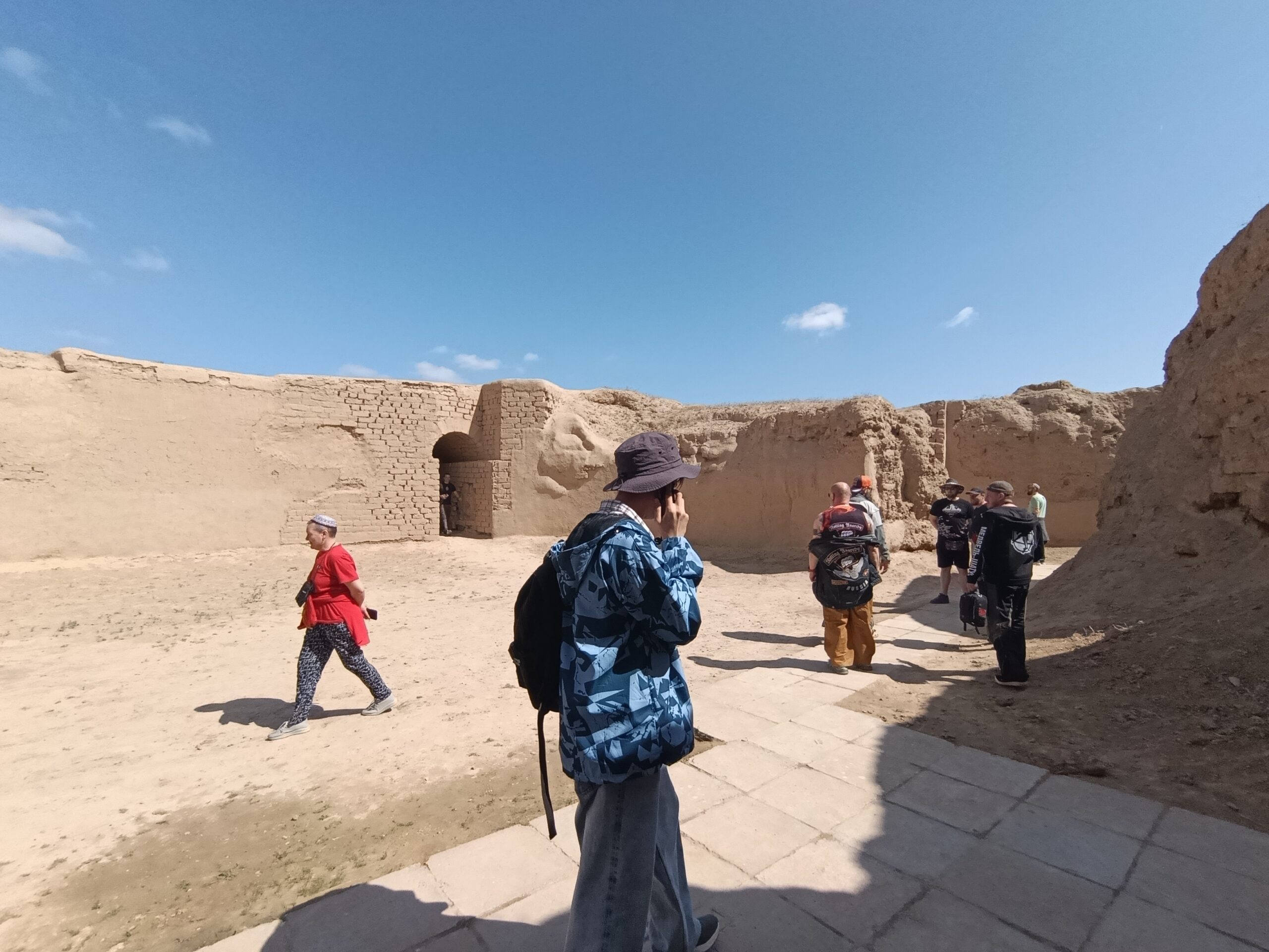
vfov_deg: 81.7
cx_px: 634
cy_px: 476
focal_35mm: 15
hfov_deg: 98.2
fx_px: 550
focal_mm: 1.65
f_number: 2.2
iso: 52
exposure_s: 1/1012
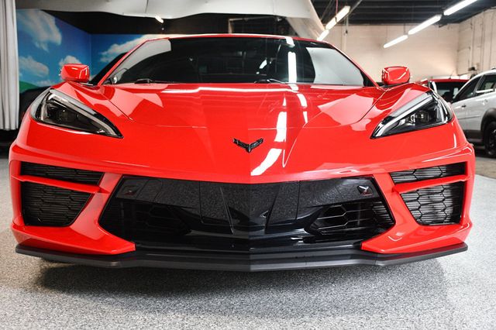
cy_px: 165
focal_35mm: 45
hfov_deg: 43.6
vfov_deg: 29.8
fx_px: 620
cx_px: 248
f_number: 4
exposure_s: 1/125
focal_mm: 30
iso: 2500
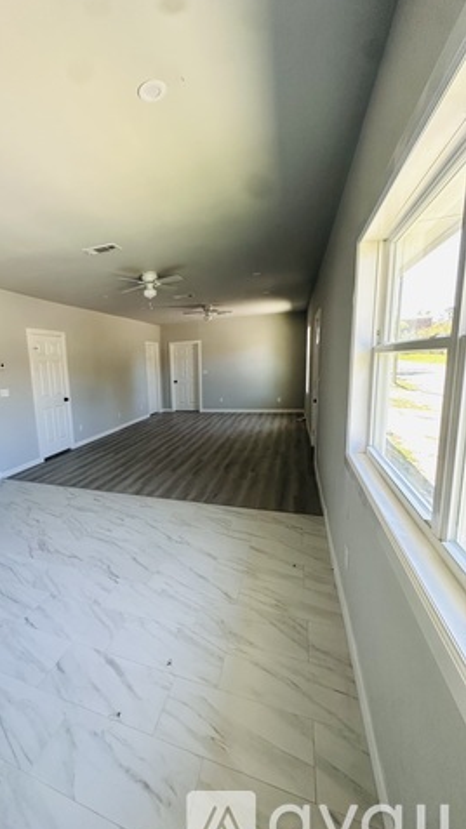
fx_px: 352
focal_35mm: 16
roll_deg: +1.0
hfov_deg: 64.6
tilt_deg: -8.1
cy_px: 426
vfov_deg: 99.4
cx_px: 142
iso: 125
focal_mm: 2.22
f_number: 2.2
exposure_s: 1/99
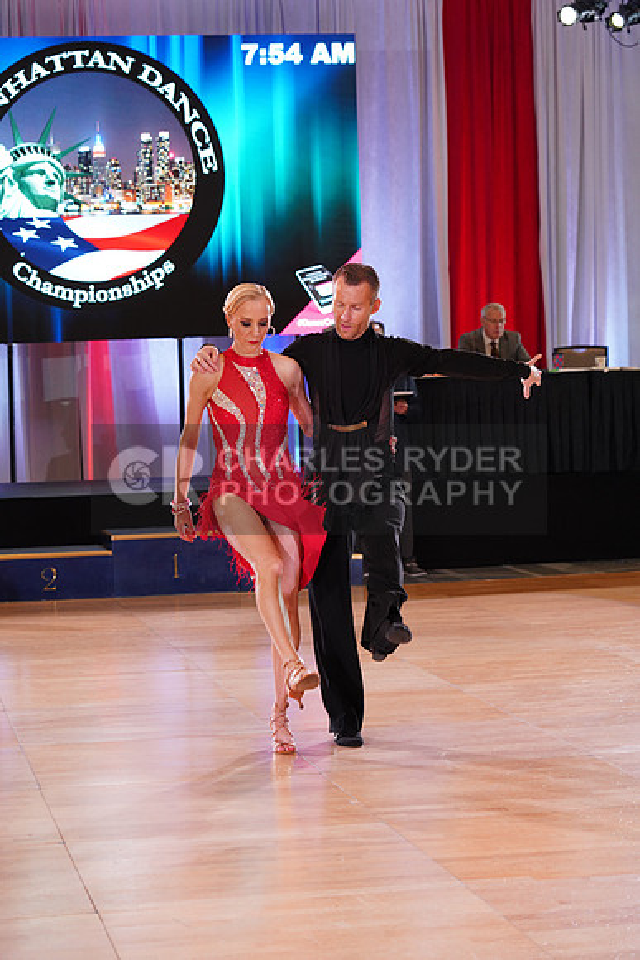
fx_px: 2238
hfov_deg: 16.3
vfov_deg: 24.2
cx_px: 320
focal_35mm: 84
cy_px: 480
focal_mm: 84
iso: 1600
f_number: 5
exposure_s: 1/160
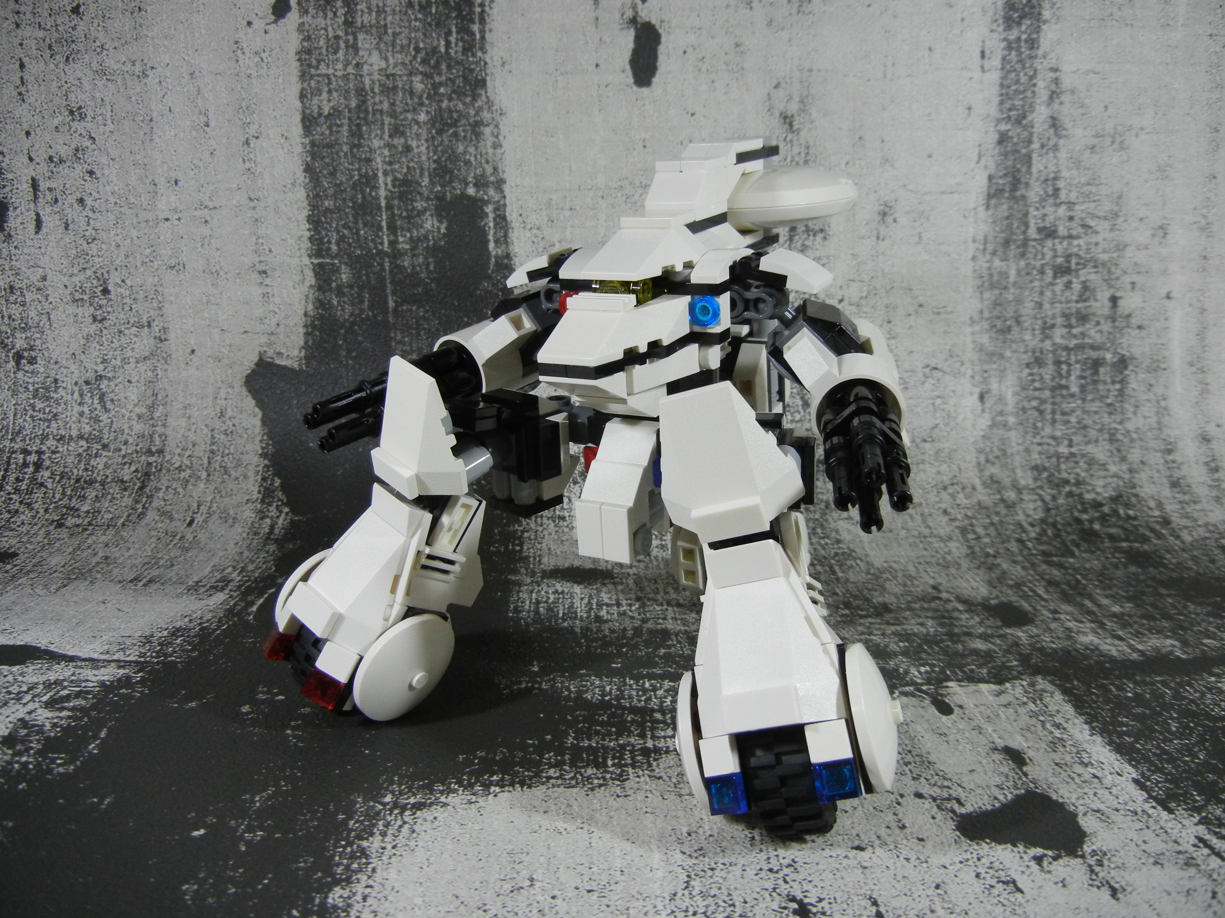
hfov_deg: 60.0
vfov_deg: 46.8
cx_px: 612
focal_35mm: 30
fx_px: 1062
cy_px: 459
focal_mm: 5.4
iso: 400
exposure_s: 1/63.1
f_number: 3.5
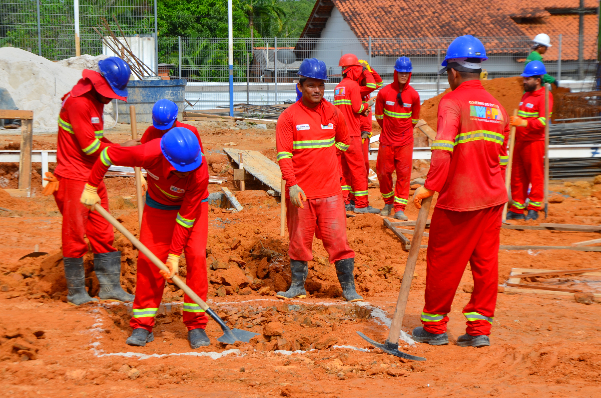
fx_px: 1749
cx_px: 300
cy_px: 199
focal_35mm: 105
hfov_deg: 19.5
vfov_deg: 13.0
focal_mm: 70
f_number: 8
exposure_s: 1/250
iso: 100
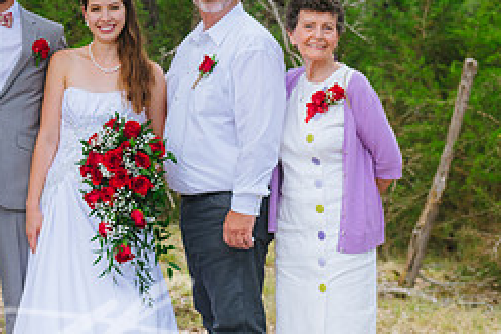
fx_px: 1559
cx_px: 78
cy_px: 160
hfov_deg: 18.1
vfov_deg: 12.2
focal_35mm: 112
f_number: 4
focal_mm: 48
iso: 200
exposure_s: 1/500
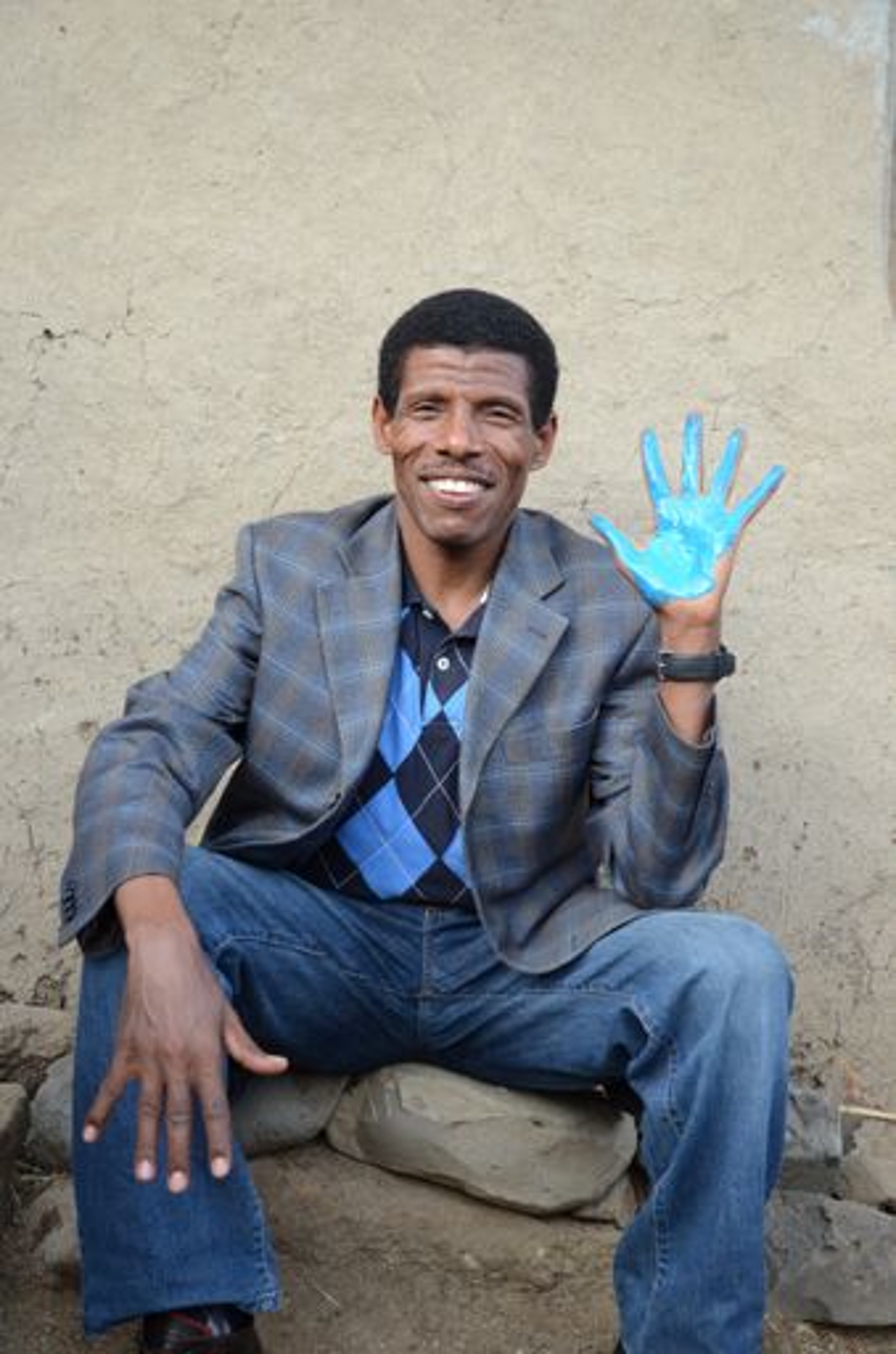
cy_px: 677
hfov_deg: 26.4
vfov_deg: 39.0
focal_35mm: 51
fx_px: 1913
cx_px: 448
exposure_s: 1/100
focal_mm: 34
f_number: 4.5
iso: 400
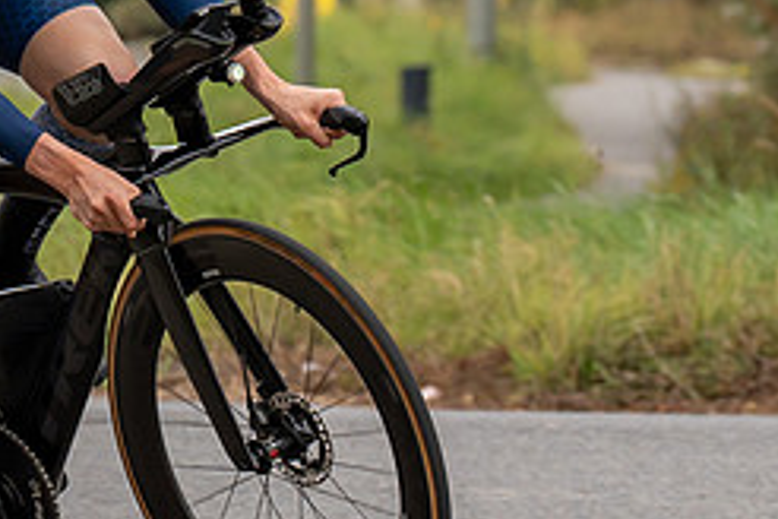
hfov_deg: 3.7
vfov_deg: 2.5
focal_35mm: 551
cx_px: 0
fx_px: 11907
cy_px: 59
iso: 320
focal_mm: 102
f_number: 4
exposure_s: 1/1000
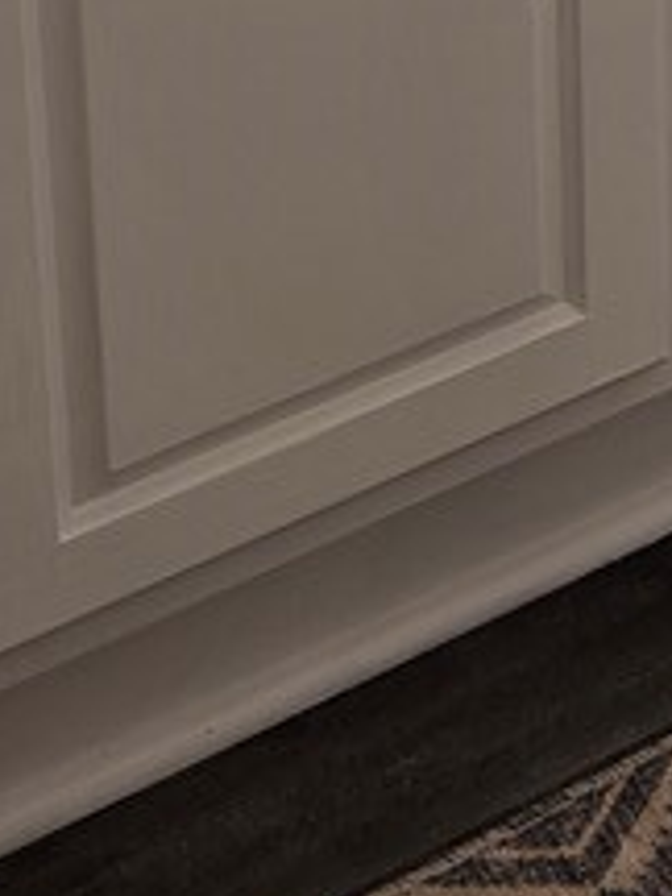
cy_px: -1037
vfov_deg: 14.2
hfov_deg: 12.8
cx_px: 1049
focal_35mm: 109
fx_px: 2821
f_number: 1.7
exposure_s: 1/120
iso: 16
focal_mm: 6.3
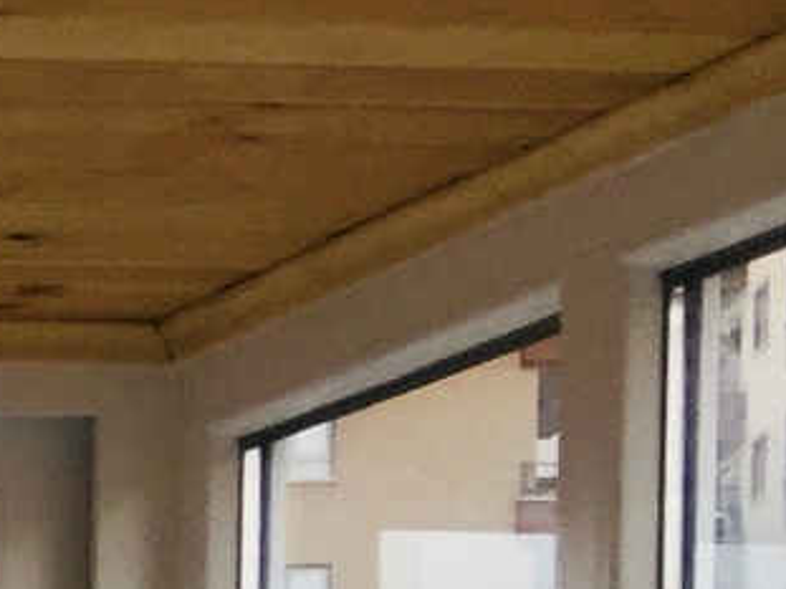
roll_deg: -1.6
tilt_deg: -0.2
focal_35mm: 177
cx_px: -1600
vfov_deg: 8.0
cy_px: 1230
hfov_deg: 9.0
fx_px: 4017
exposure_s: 1/299
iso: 32
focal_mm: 4.15
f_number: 2.2
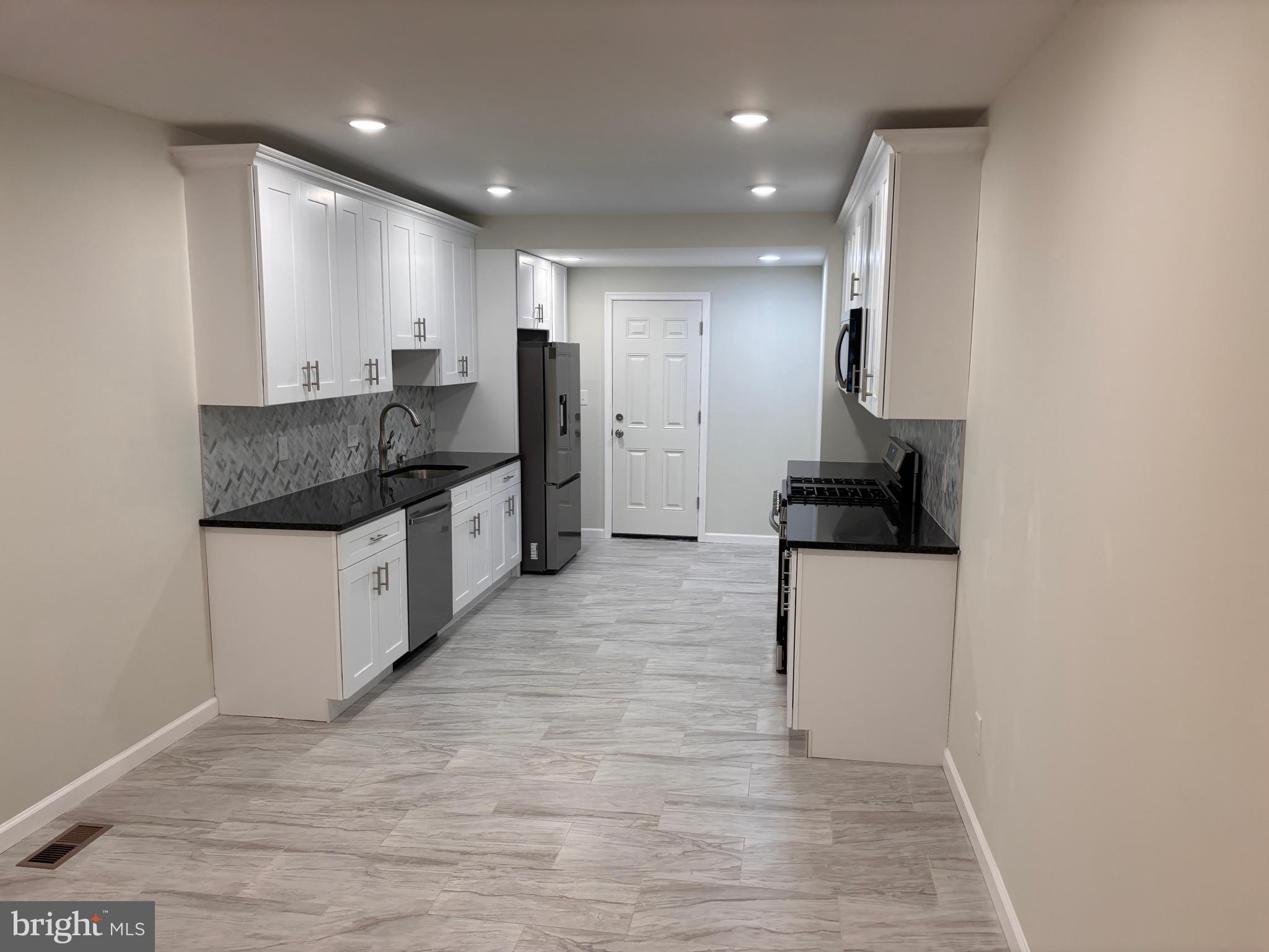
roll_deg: -1.9
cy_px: 476
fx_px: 953
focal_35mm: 26
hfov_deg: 67.3
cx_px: 634
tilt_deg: -9.0
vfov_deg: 53.1
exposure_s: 1/120
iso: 125
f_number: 1.6
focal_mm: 5.96
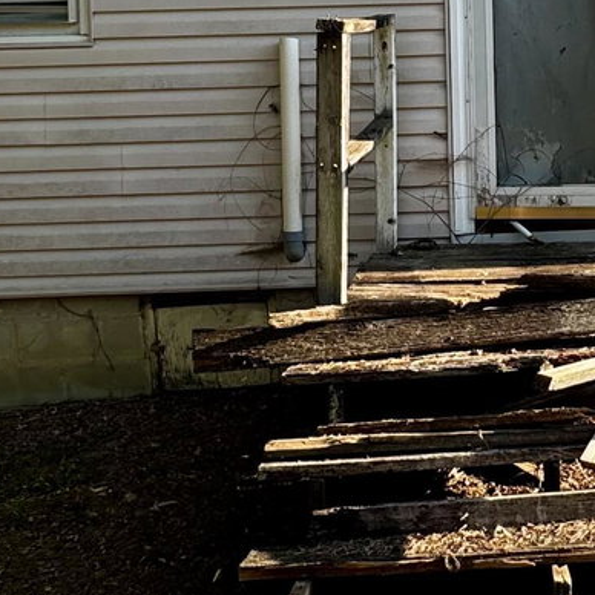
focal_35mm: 51
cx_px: 546
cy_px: 103
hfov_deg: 31.7
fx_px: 992
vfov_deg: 32.3
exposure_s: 1/293
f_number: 2.2
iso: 40
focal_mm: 2.22
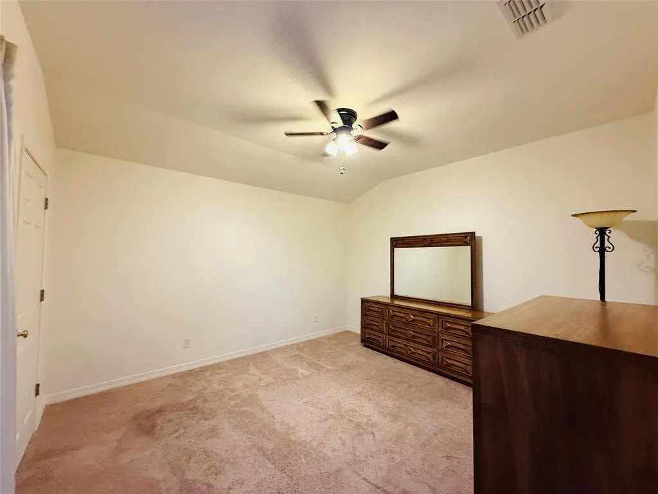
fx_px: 266
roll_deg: -0.3
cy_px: 247
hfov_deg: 102.1
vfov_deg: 85.7
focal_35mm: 14
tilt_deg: +2.4
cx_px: 329
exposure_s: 1/60
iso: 500
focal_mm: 2.22
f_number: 2.2
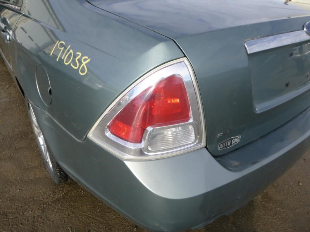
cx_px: 155
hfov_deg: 69.4
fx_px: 224
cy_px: 116
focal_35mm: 25
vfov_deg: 54.9
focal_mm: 4.5
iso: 100
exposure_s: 1/400
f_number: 3.9
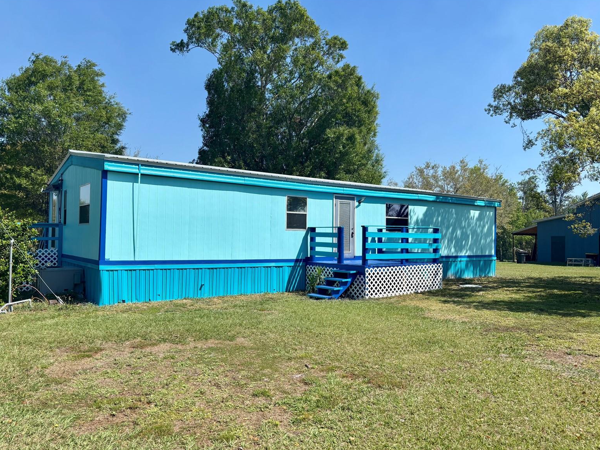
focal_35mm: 27
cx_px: 303
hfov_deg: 65.3
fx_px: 468
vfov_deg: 51.4
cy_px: 230
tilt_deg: +1.2
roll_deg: -0.7
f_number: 1.6
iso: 50
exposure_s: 1/3534
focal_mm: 5.96
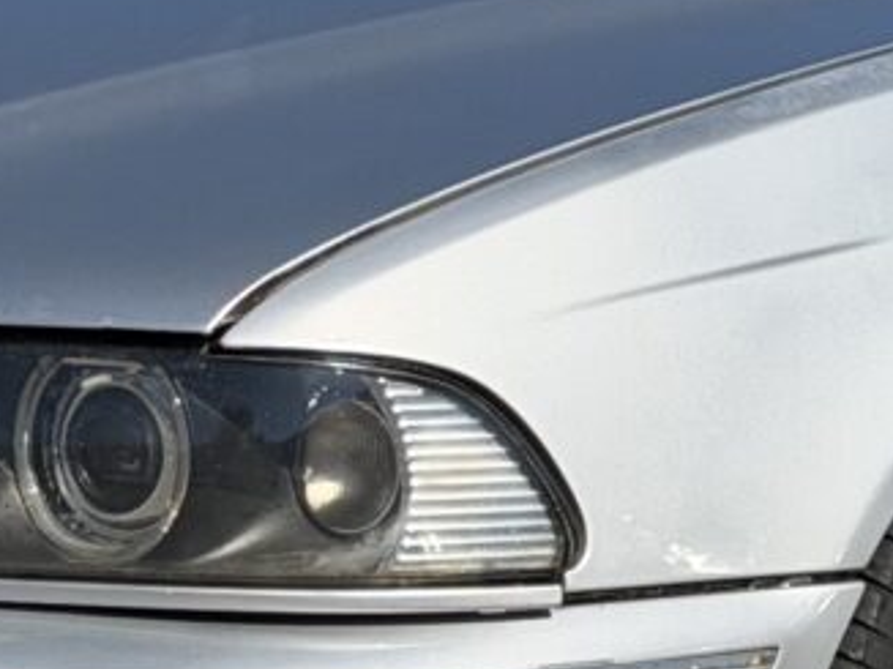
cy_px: 311
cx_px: 811
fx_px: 7272
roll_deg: +2.6
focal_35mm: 282
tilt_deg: -2.7
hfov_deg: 7.0
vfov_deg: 5.3
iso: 64
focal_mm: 6.76
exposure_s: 1/6536
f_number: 1.78
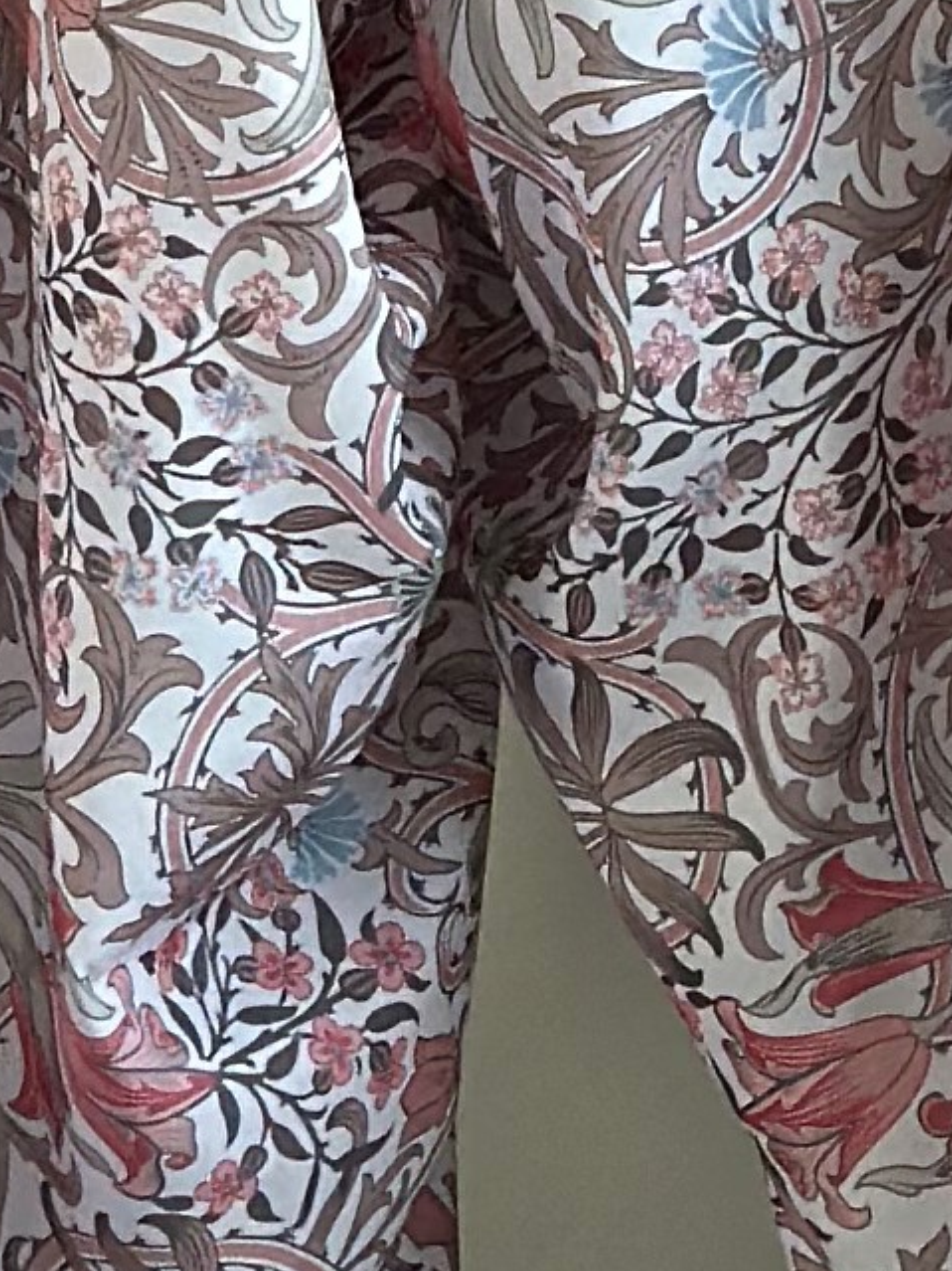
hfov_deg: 4.9
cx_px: 370
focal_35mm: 303
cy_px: -1542
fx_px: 11114
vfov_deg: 6.3
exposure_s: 1/80
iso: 125
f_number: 1.78
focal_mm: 6.86
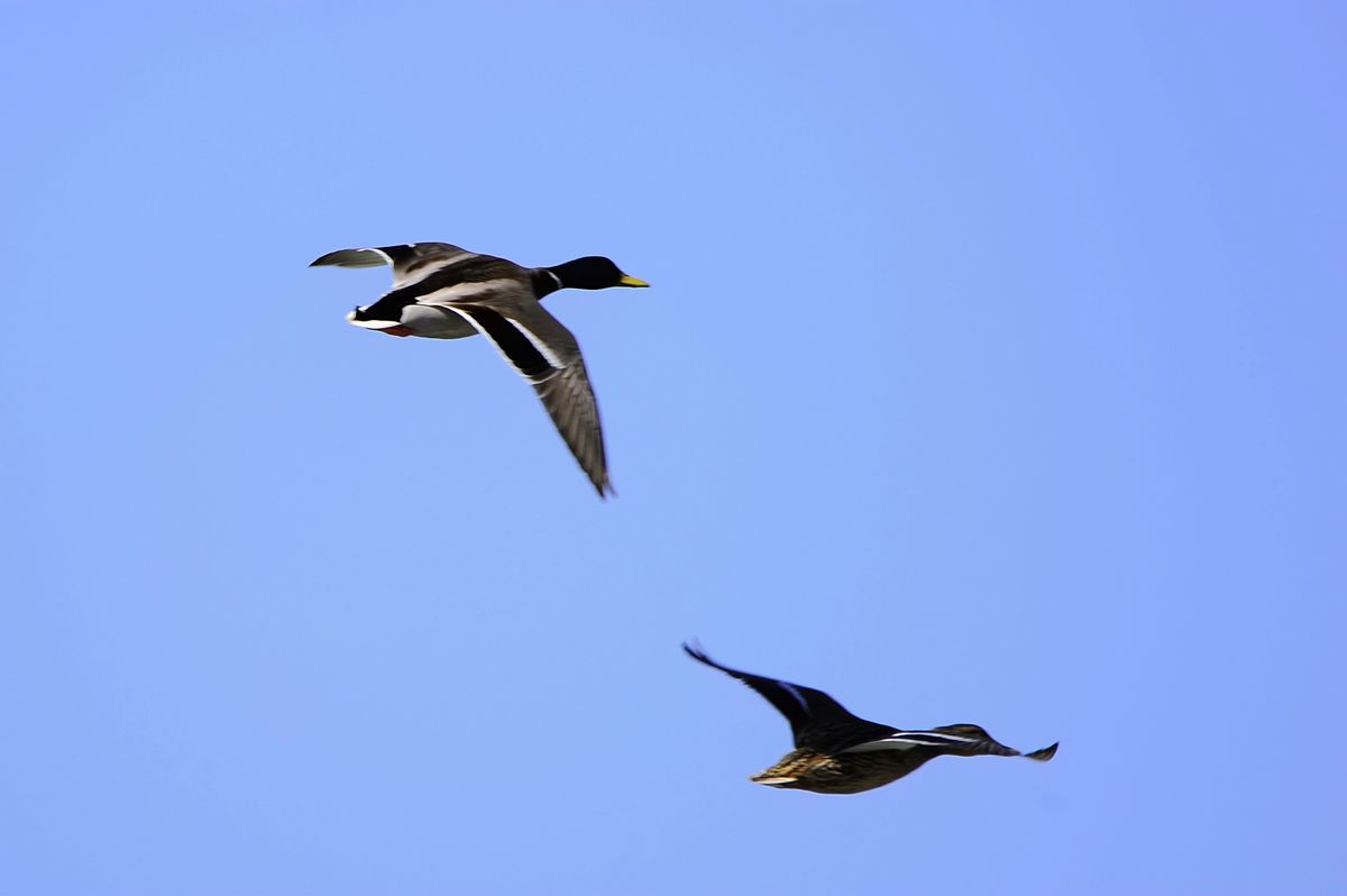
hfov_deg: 3.4
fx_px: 22431
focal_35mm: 600
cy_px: 448
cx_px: 674
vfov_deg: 2.3
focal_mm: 600
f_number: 8
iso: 200
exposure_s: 1/800
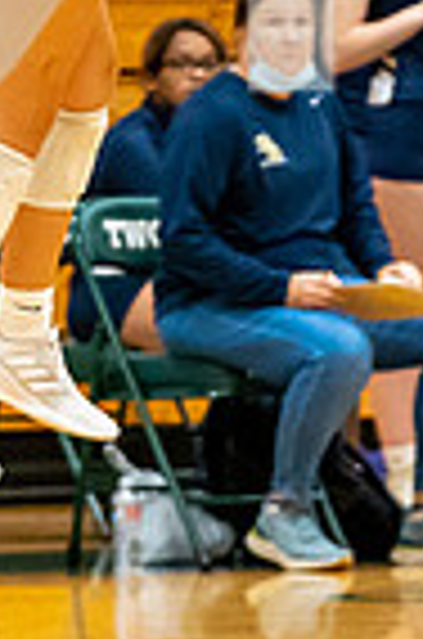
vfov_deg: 3.7
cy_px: -415
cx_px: 180
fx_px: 9723
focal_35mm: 549
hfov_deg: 2.5
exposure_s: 1/1250
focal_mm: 108
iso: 3200
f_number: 2.8
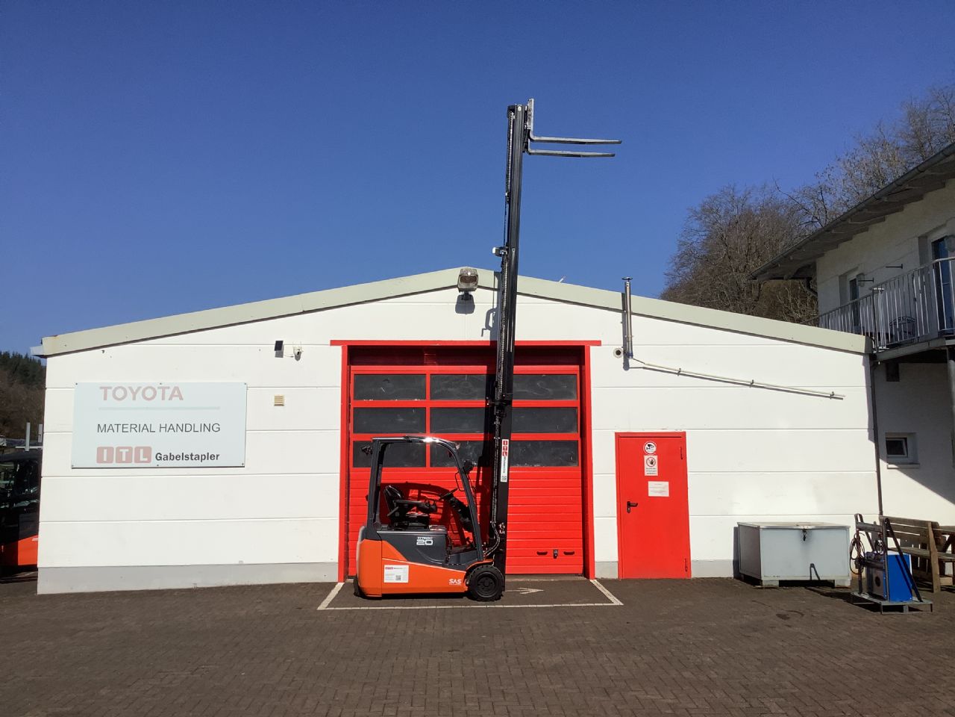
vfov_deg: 45.4
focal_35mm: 31
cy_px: 358
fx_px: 855
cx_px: 478
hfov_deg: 58.4
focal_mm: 3.3
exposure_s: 1/3546
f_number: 2.4
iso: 25
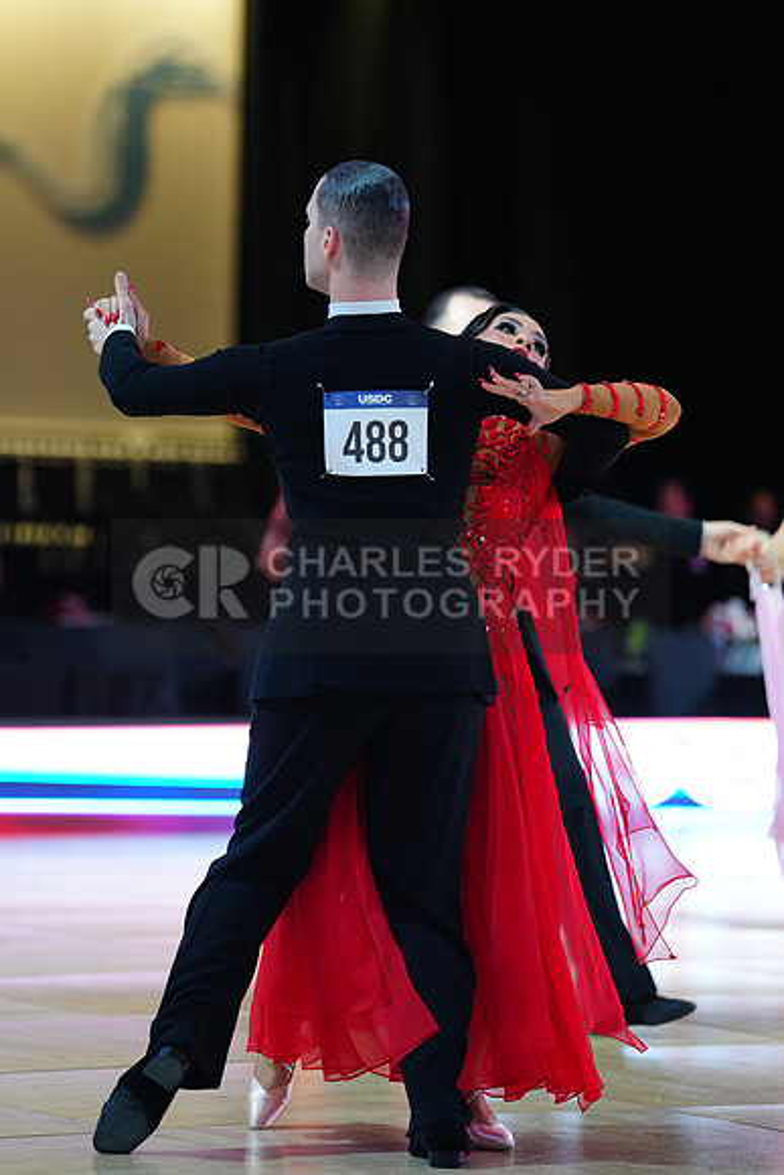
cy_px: 588
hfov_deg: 8.9
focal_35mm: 155
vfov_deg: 13.2
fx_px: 5060
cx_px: 392
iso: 1250
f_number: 2.8
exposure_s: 1/400
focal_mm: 155
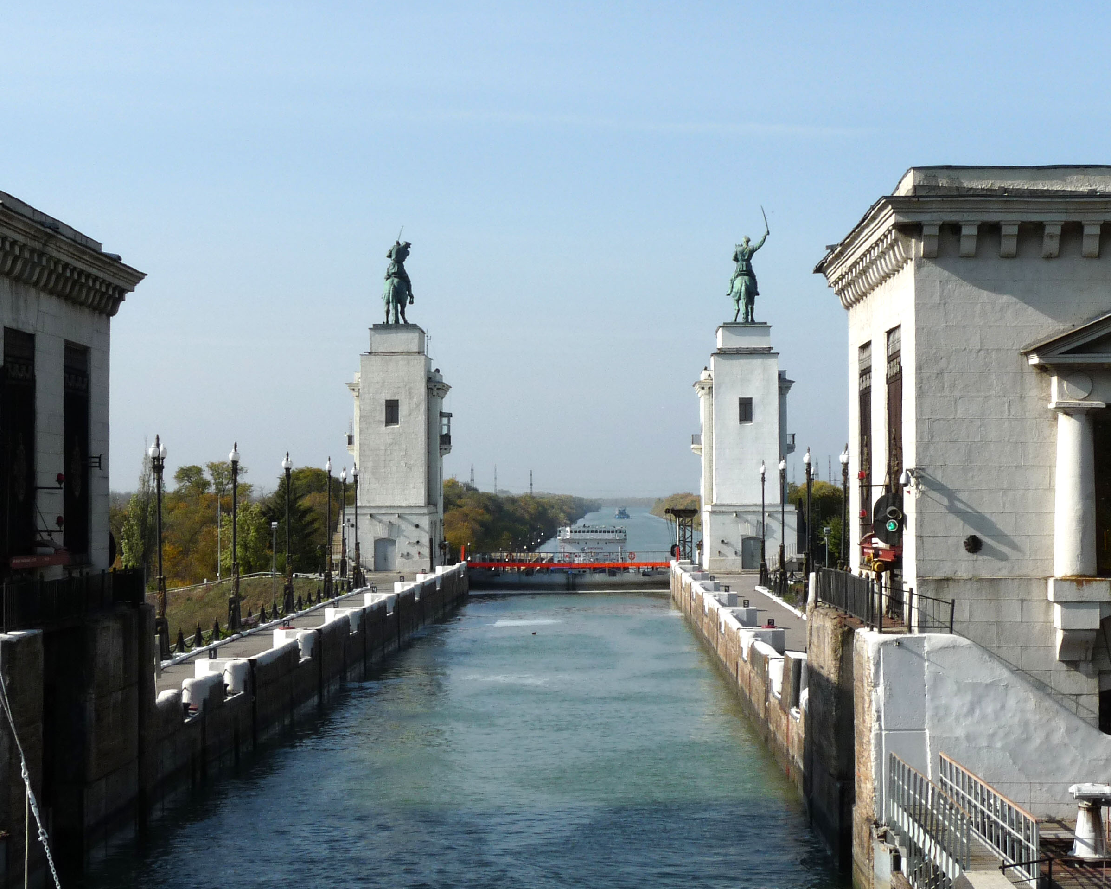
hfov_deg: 26.1
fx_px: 2400
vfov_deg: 21.0
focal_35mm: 73
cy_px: 445
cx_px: 575
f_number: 7.1
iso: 100
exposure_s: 1/400
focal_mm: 8.7
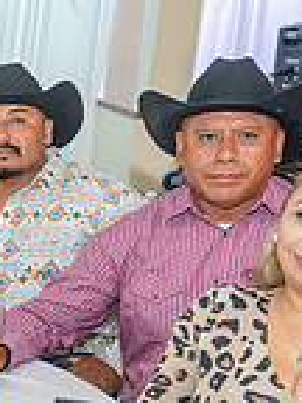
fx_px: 1082
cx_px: -277
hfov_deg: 13.8
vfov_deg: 20.9
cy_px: 318
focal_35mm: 93
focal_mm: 24
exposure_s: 1/160
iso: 800
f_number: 3.2
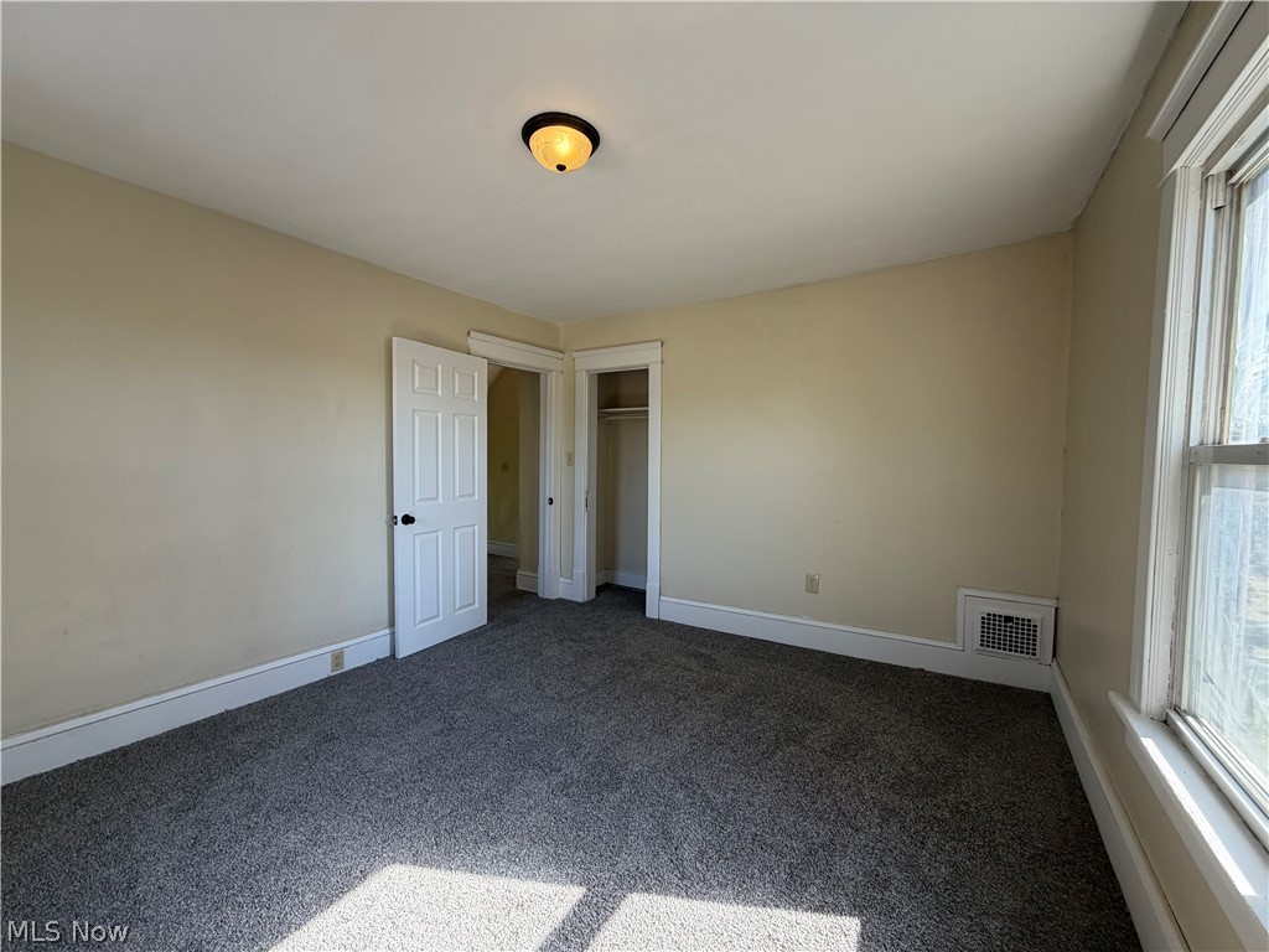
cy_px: 476
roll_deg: -0.2
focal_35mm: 14
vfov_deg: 85.7
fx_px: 513
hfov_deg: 102.1
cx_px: 634
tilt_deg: -1.9
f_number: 2.2
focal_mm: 2.22
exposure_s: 1/121
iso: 100
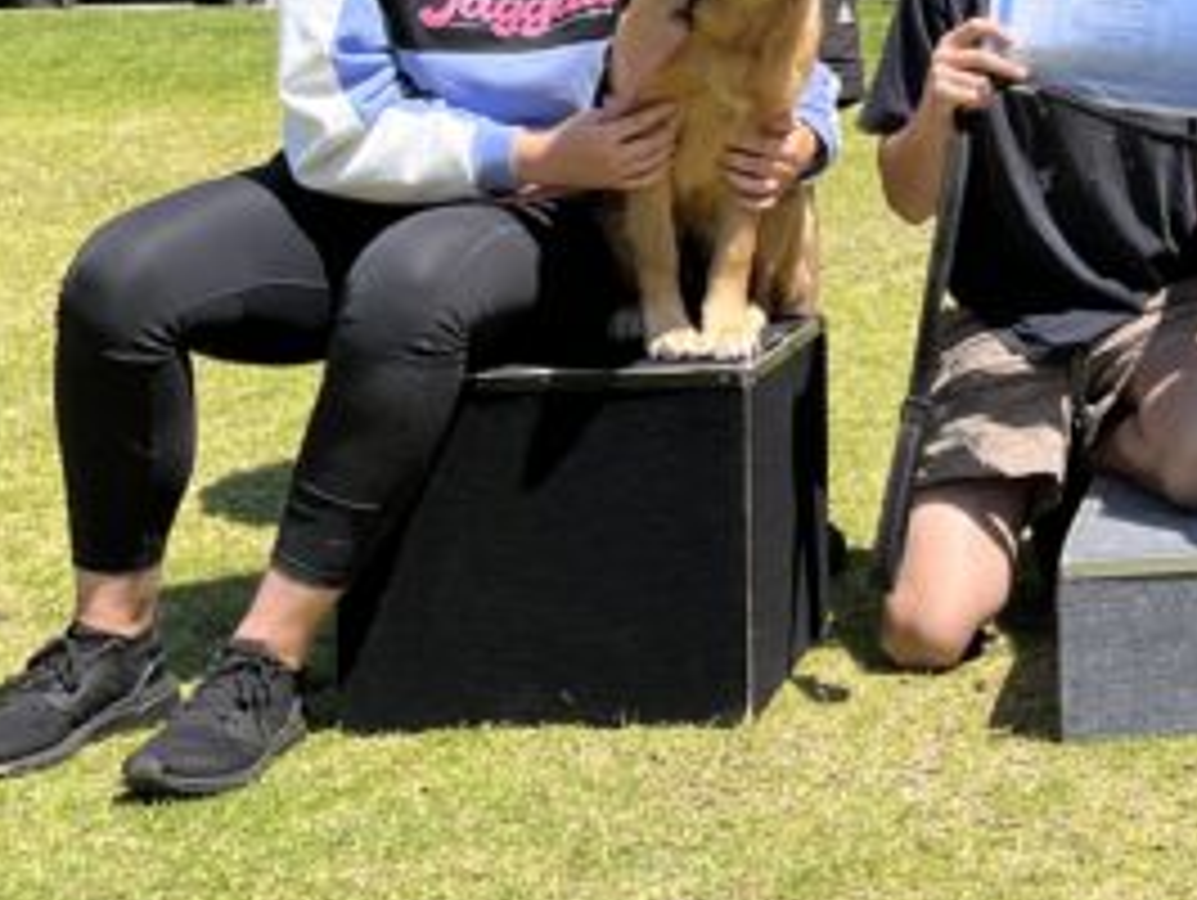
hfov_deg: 23.7
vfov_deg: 19.0
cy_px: -36
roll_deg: -0.7
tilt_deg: -0.6
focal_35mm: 75
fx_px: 2596
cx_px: 1431
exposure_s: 1/2688
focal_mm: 5.1
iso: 50
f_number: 1.6
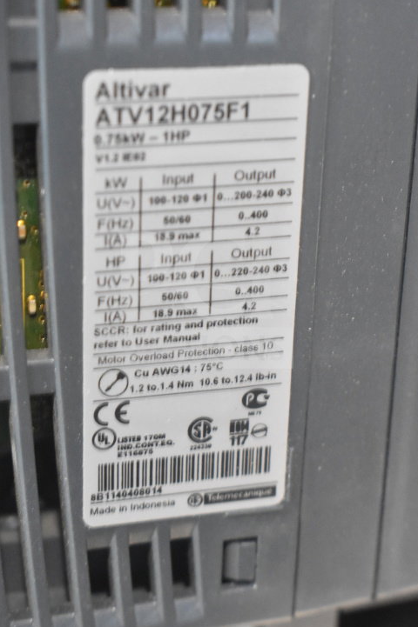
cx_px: 195
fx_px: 1395
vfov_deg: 25.4
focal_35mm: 80
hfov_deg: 17.0
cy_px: 300
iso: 4500
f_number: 5
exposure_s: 1/60
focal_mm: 42
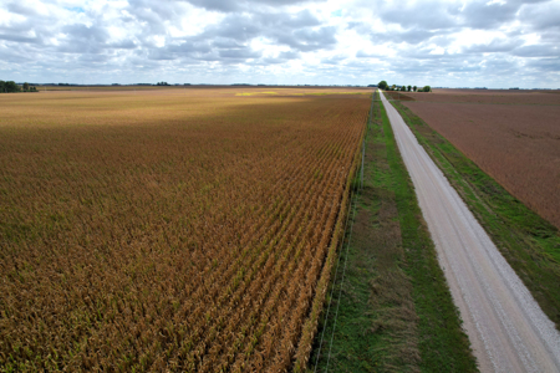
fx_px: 342
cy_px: 186
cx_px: 280
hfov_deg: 78.6
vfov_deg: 57.2
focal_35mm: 22
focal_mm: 8.38
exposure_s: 1/1600
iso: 110
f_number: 2.8
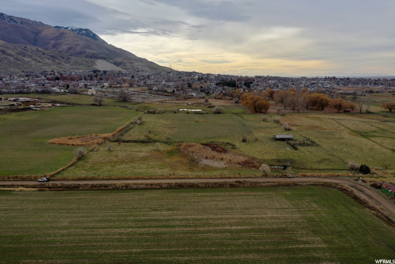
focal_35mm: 28
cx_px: 198
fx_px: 307
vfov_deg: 46.4
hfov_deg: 65.5
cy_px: 132
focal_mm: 10.26
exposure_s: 1/320
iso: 100
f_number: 5
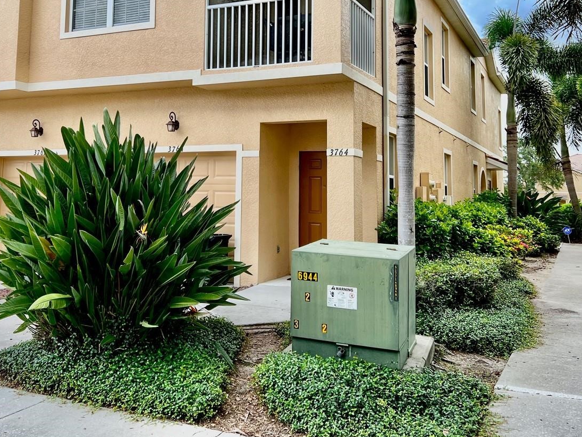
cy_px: 121
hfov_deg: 48.8
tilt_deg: +6.1
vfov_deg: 37.0
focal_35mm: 38
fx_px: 639
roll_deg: -0.9
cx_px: 248
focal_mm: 5.7
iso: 50
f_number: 1.5
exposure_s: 1/1295
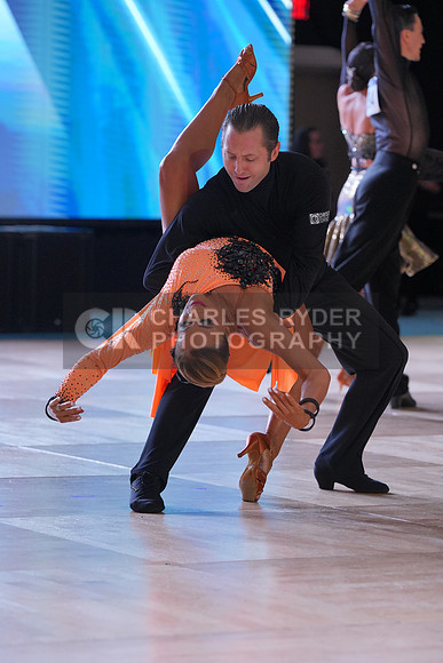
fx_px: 3080
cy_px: 332
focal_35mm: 167
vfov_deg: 12.3
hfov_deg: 8.2
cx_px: 222
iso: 2000
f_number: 5
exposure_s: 1/400
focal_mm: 167
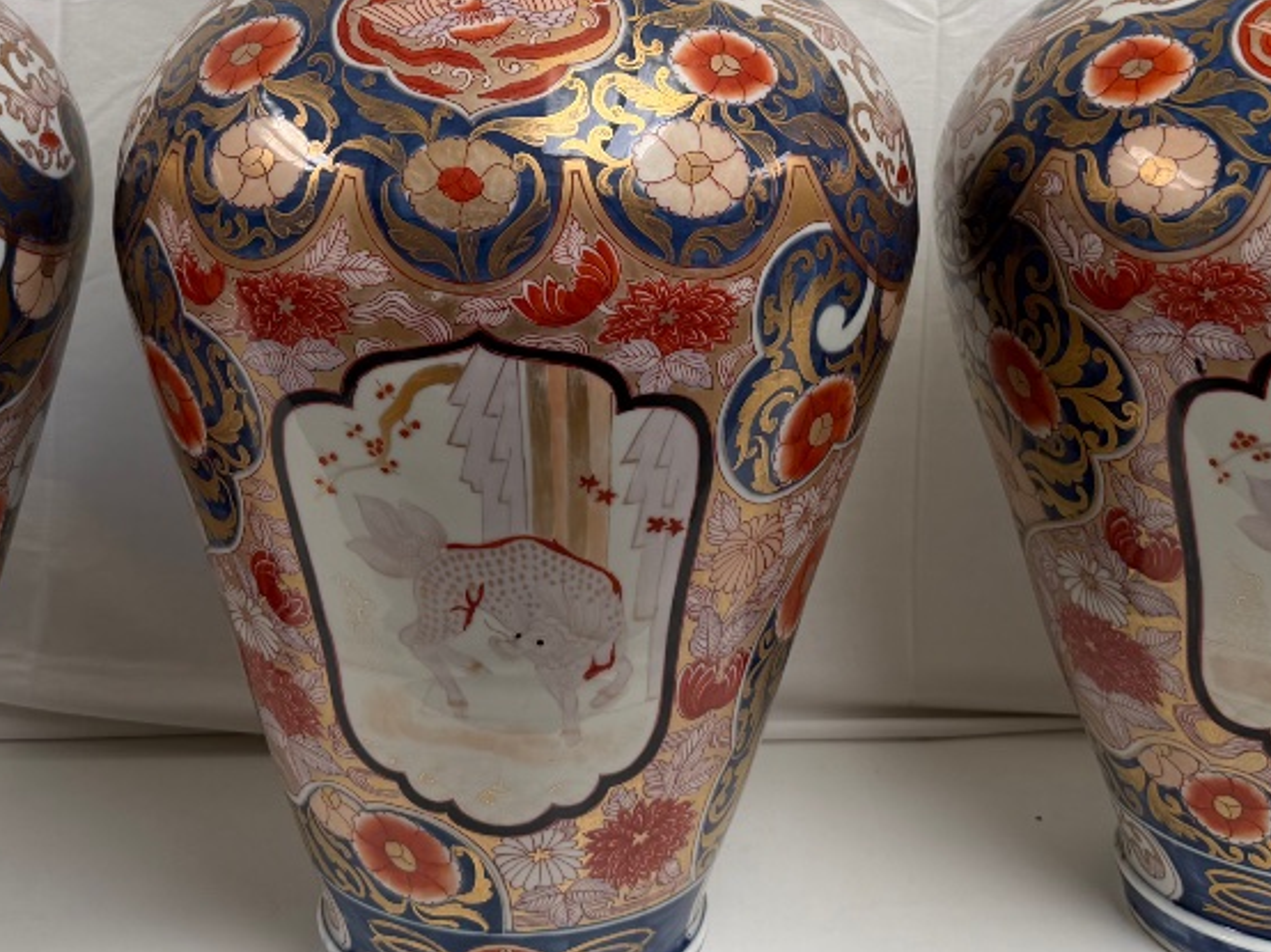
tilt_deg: -7.0
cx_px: 548
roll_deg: -0.7
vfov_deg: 27.1
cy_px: 117
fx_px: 1908
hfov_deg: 36.8
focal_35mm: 52
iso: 64
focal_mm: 6.76
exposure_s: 1/281
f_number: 1.78
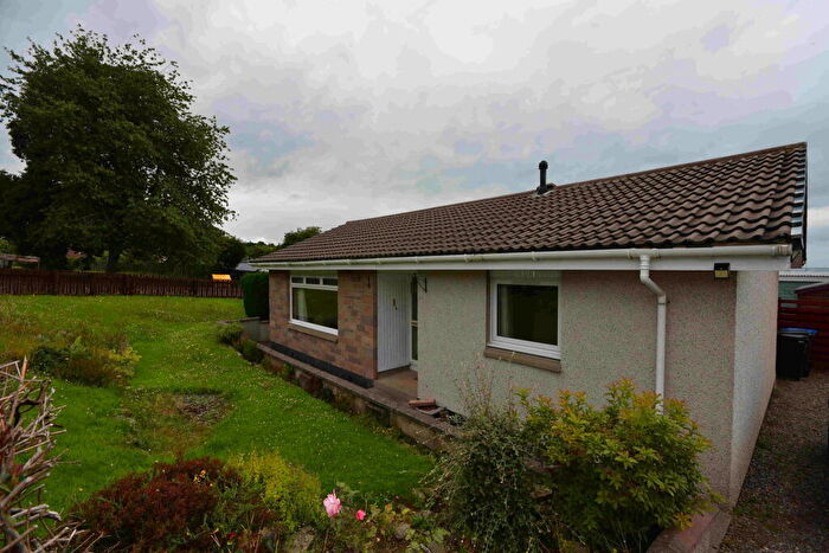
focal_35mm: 15
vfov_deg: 77.4
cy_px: 276
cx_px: 414
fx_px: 345
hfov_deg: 100.4
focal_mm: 10
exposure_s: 1/250
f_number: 10
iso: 280
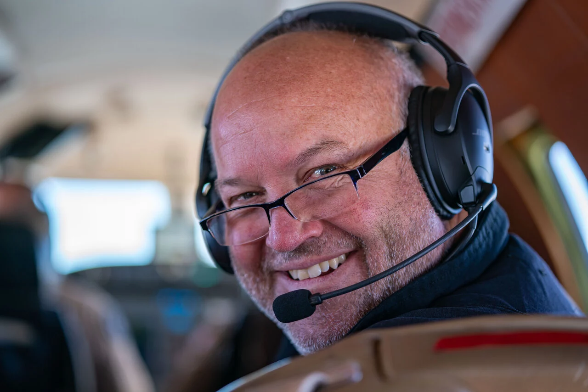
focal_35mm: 70
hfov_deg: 28.8
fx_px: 1144
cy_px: 196
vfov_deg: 19.5
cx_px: 294
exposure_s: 1/125
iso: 64
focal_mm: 70
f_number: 2.8
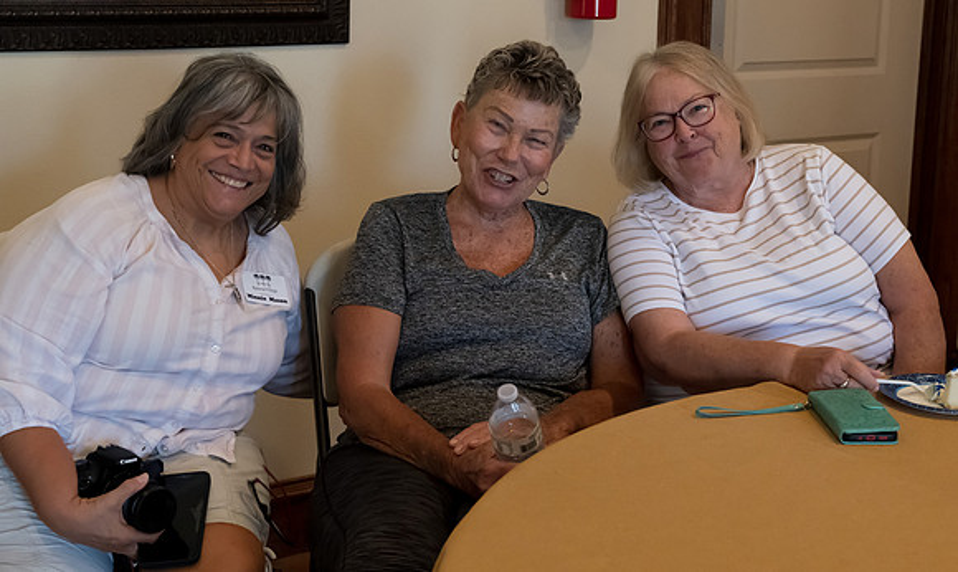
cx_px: 527
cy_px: 206
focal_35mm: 53
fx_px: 1375
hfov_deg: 38.4
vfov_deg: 23.4
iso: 6400
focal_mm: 38
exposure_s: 1/200
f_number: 4.5
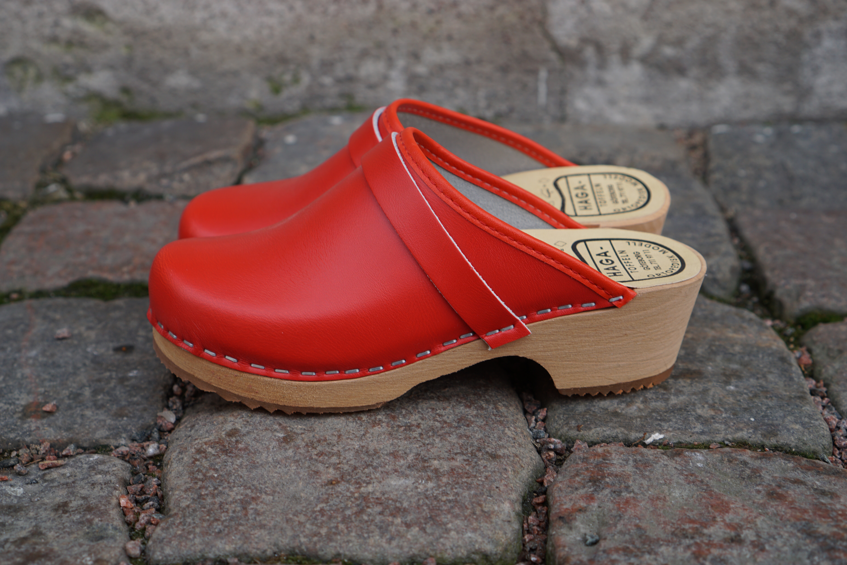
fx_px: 1235
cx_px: 424
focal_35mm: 52
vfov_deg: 25.8
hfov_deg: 37.9
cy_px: 282
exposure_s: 1/160
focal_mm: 35
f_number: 4.5
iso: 100
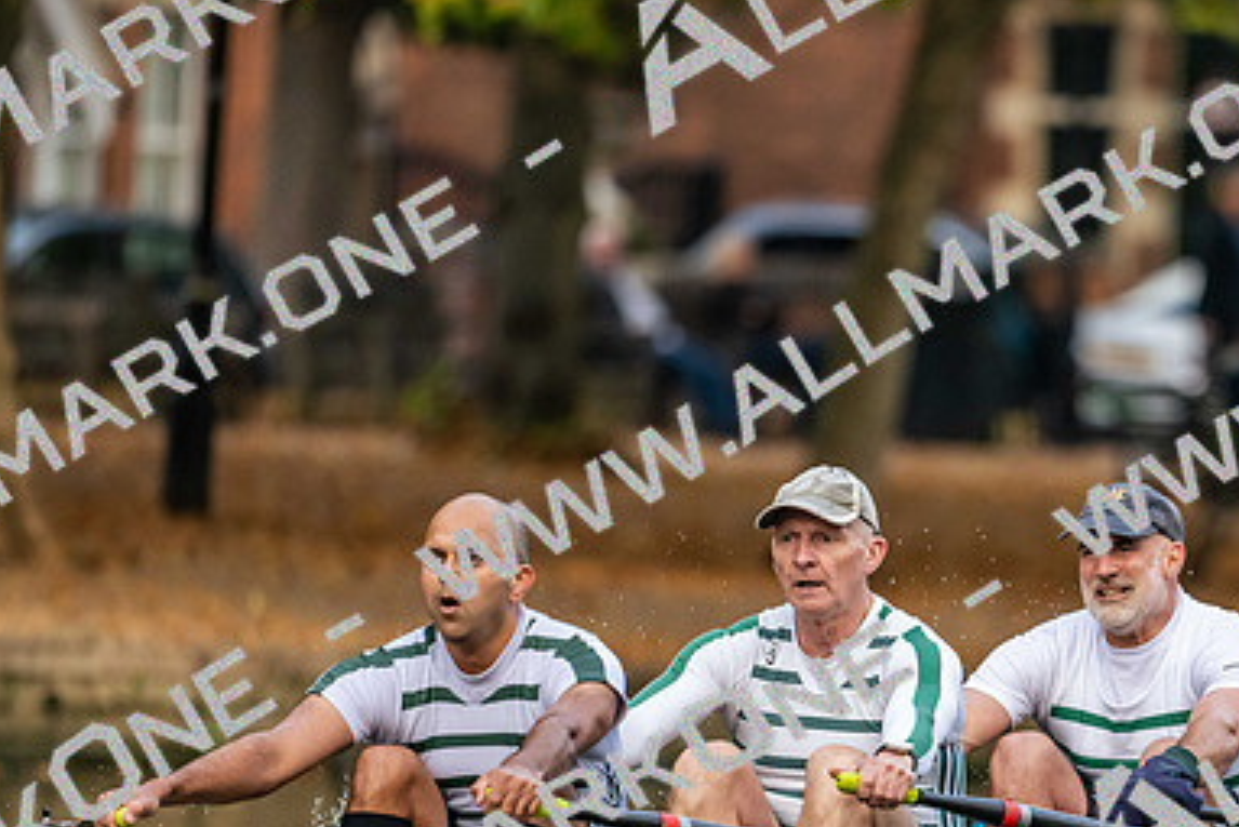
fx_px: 20898
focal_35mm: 607
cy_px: 611
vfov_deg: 2.3
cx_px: 817
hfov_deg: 3.4
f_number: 4.5
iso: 3200
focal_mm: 400
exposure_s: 1/2500
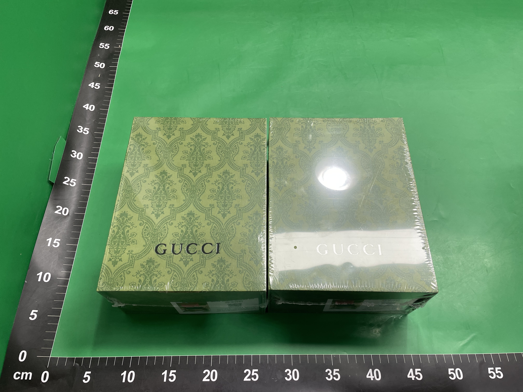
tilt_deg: -59.7
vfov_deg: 53.1
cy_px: 196
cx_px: 262
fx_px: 393
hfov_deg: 67.3
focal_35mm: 26
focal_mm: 4.2
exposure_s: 1/121
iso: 80
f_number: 1.6
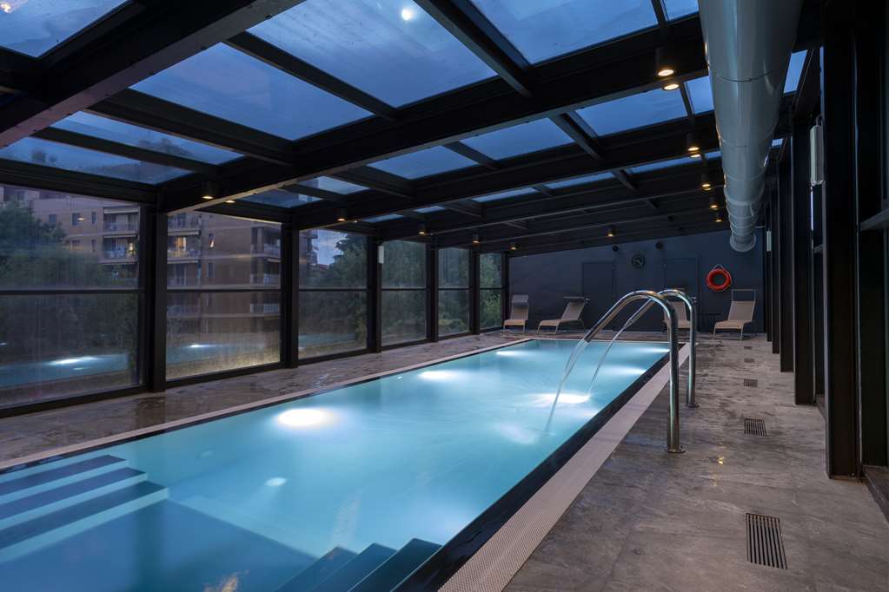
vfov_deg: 59.5
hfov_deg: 81.2
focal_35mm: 21
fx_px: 519
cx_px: 444
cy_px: 296
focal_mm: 21
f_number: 9
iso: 200
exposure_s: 8
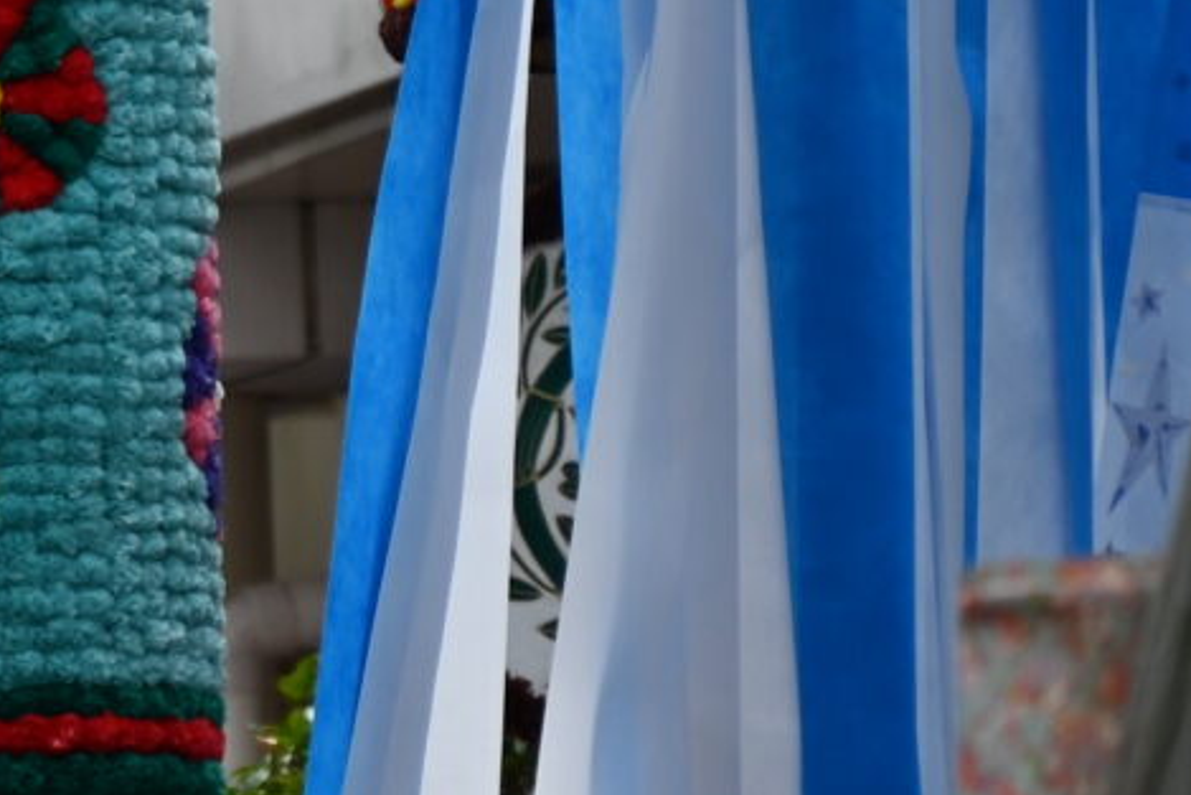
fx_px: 36136
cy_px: 90
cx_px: -1369
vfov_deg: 1.3
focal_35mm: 1092
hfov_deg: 1.9
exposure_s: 1/500
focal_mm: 200
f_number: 6.3
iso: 200
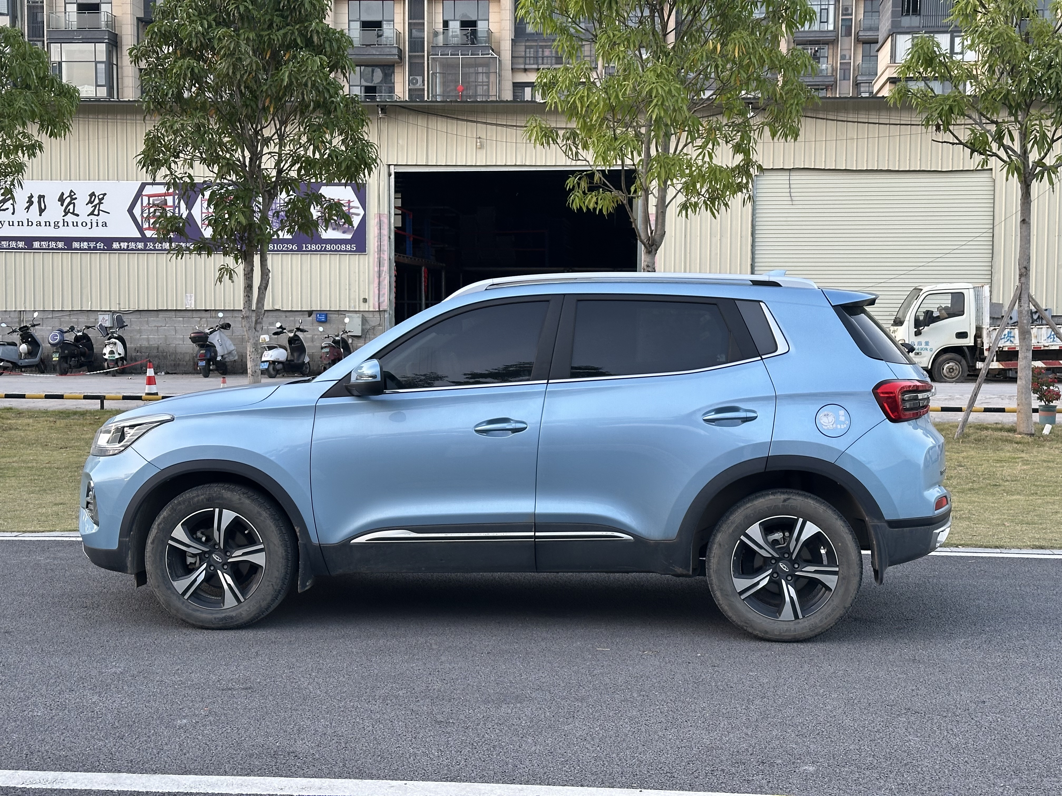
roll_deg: -1.5
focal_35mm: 48
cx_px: 531
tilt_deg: -2.9
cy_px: 398
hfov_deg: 39.7
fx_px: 1473
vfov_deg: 30.3
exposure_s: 1/94
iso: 80
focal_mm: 6.86
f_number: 1.78
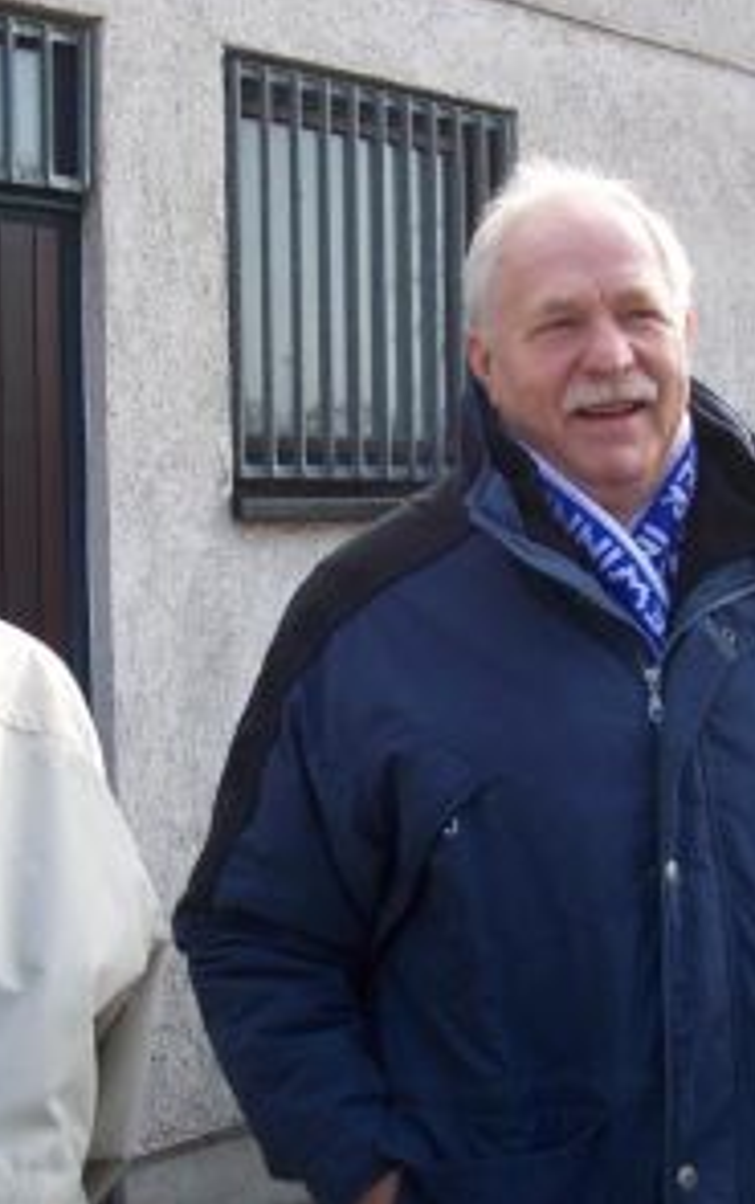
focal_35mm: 56
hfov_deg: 23.2
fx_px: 1839
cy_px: 596
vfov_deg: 36.2
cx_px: 339
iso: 100
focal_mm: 8
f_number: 3.4
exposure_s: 1/350
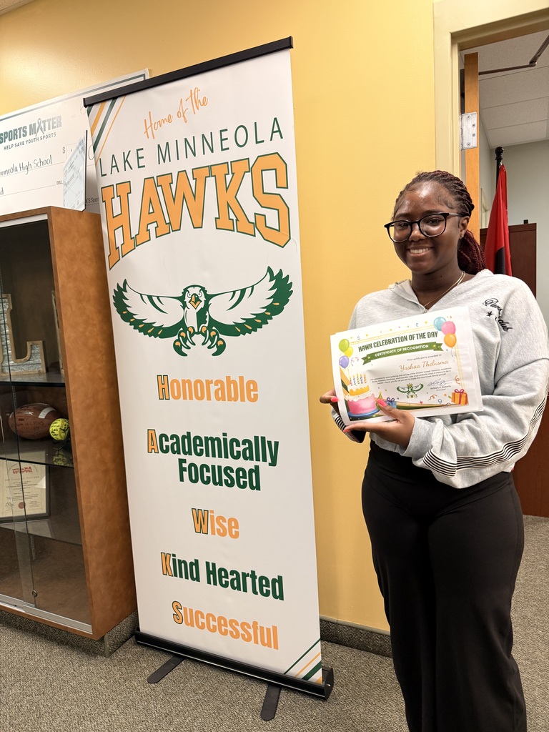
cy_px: 366
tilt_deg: -7.3
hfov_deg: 56.8
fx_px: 508
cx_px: 274
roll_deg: +3.2
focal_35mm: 24
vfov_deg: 71.6
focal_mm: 6.76
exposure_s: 1/49
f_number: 1.78
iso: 200
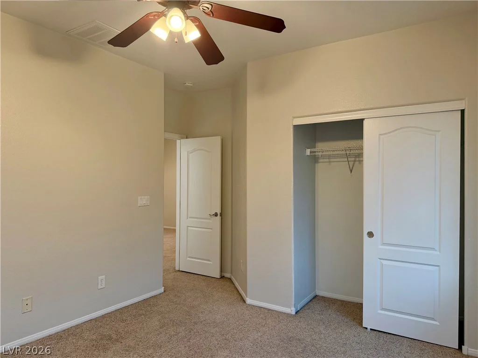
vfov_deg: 56.8
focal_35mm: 24
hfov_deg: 71.6
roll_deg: -0.1
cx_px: 239
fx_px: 331
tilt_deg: +0.8
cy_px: 179
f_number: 1.78
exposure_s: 1/91
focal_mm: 6.76
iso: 200
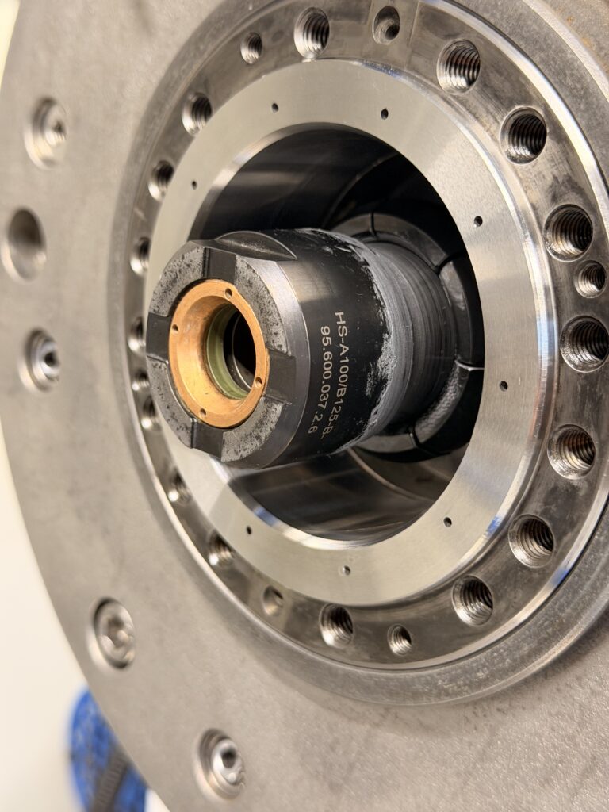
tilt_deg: -15.0
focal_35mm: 48
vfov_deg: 39.7
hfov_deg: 30.3
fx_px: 1126
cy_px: 406
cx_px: 304
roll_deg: -4.4
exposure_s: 1/33
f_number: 1.78
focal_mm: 6.76
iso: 200
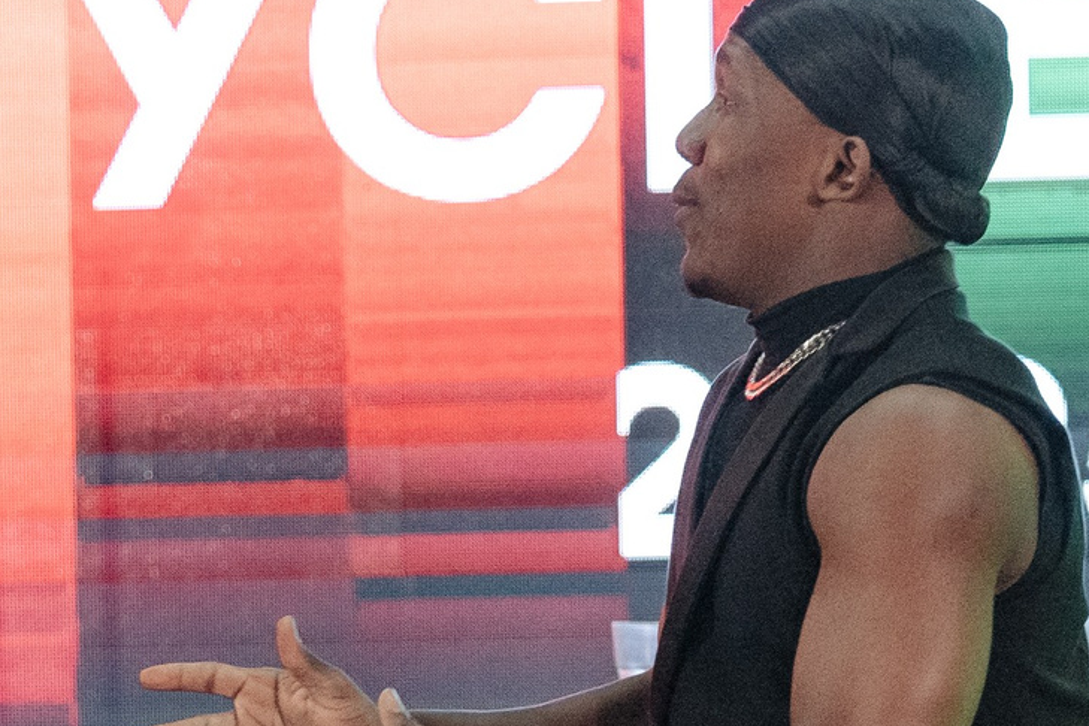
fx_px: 11040
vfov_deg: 3.8
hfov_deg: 5.6
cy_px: 694
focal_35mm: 365
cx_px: -57
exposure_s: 1/400
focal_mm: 104
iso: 6400
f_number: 3.5
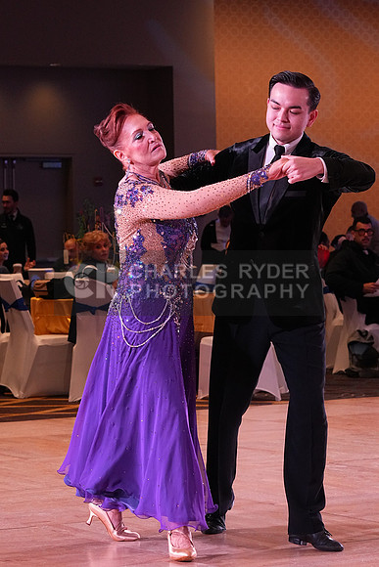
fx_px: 2036
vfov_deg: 15.9
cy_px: 284
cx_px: 190
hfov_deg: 10.6
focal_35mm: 129
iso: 3200
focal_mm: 86
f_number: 6.3
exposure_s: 1/250
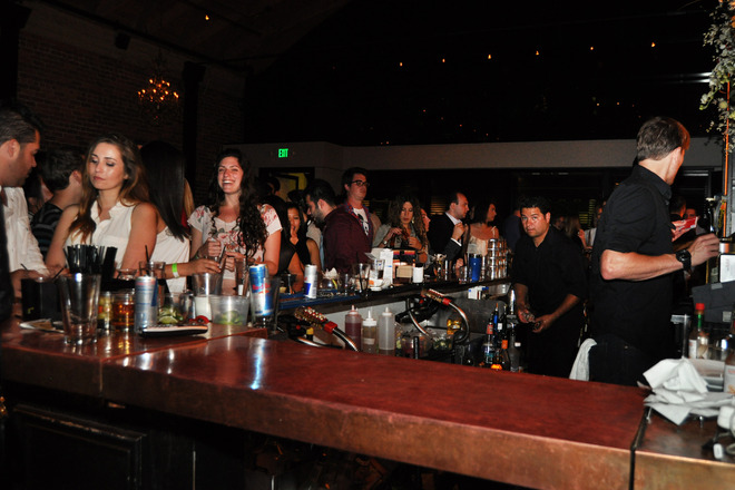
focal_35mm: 33
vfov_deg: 40.0
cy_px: 245
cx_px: 368
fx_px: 674
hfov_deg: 57.2
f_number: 4
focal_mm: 22
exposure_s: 1/60
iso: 800
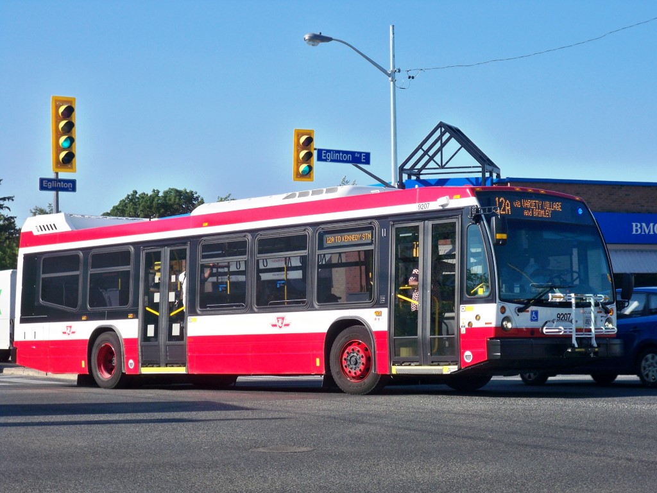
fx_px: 1613
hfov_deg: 23.0
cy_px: 246
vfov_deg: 17.4
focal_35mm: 85
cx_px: 328
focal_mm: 15.1
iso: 64
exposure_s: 1/400
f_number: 5.1
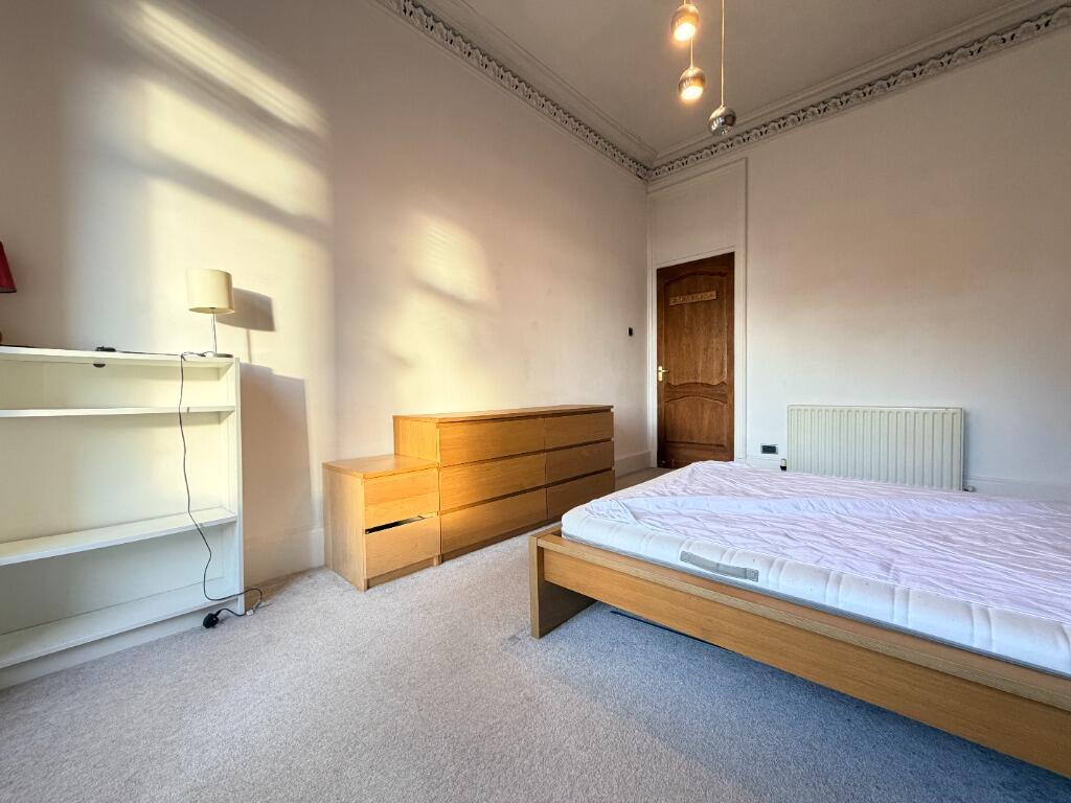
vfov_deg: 85.7
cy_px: 402
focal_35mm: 14
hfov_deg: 102.1
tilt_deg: -1.5
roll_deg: +1.1
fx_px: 433
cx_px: 536
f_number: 2.2
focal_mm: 2.22
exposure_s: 1/121
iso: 320
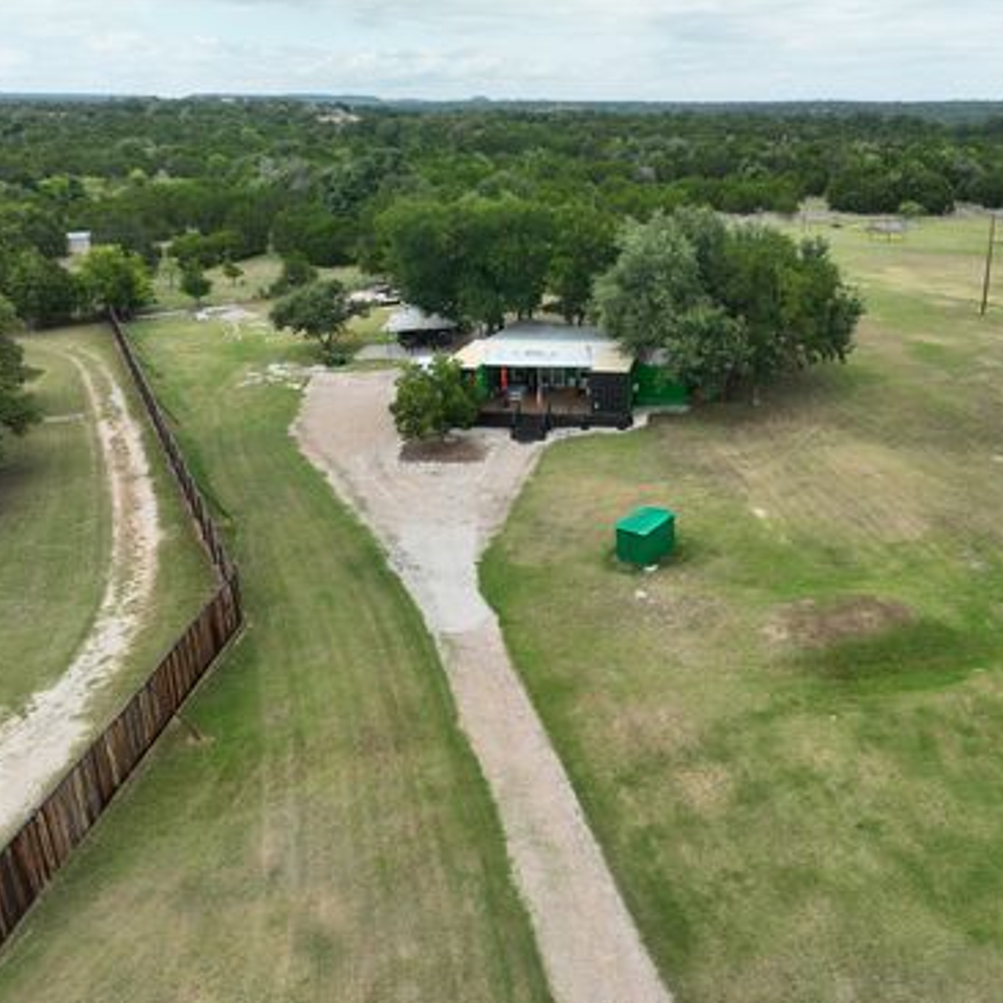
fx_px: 951
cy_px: 506
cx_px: 622
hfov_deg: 55.0
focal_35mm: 29
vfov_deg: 55.6
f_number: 2.8
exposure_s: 1/1000
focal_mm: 12.29
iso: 120
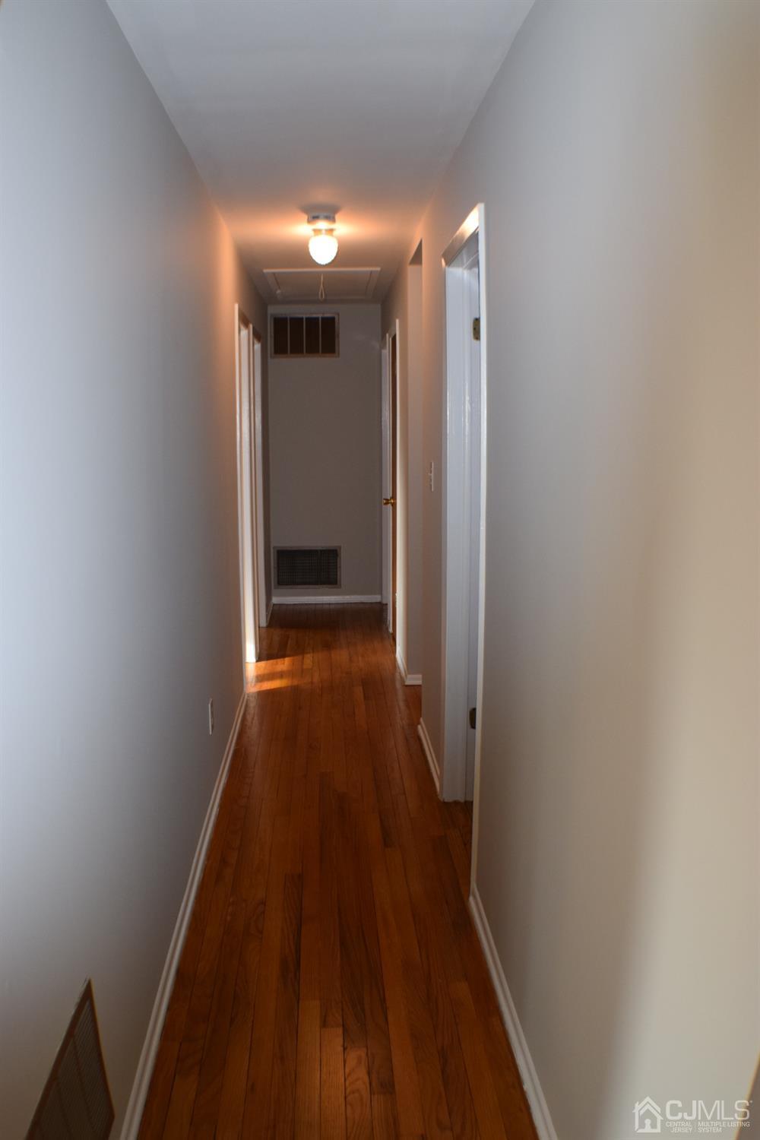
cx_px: 380
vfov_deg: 45.0
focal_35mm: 44
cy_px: 570
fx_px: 1377
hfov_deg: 30.8
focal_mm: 29
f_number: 5
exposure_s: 1/100
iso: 800
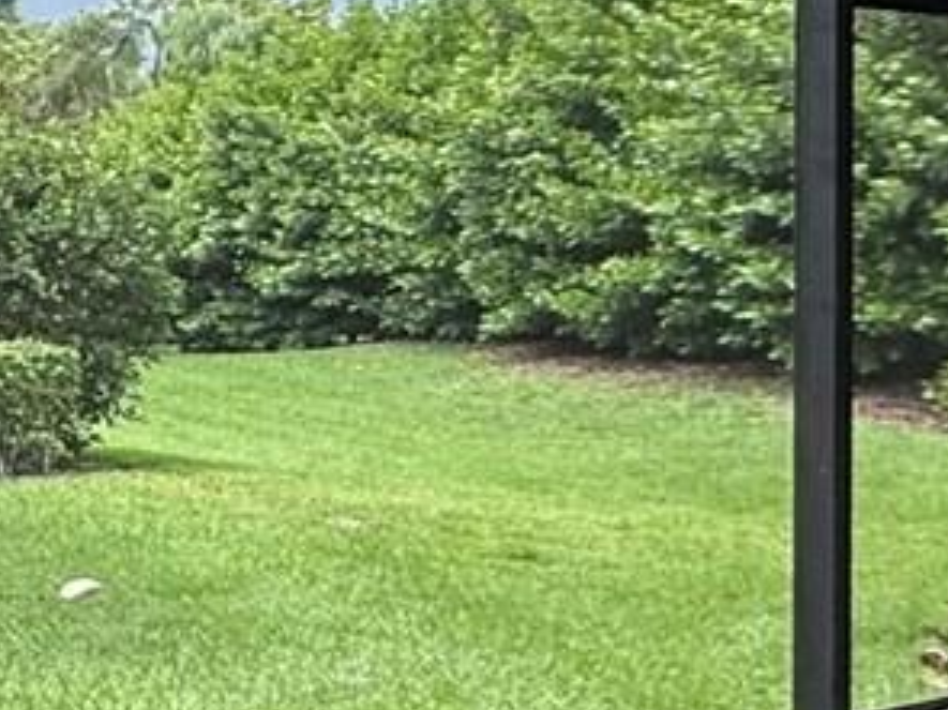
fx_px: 2081
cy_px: 318
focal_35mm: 76
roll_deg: +0.2
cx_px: -852
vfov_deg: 19.4
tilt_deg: -1.2
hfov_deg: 18.6
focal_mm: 2.22
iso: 64
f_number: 2.2
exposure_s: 1/310
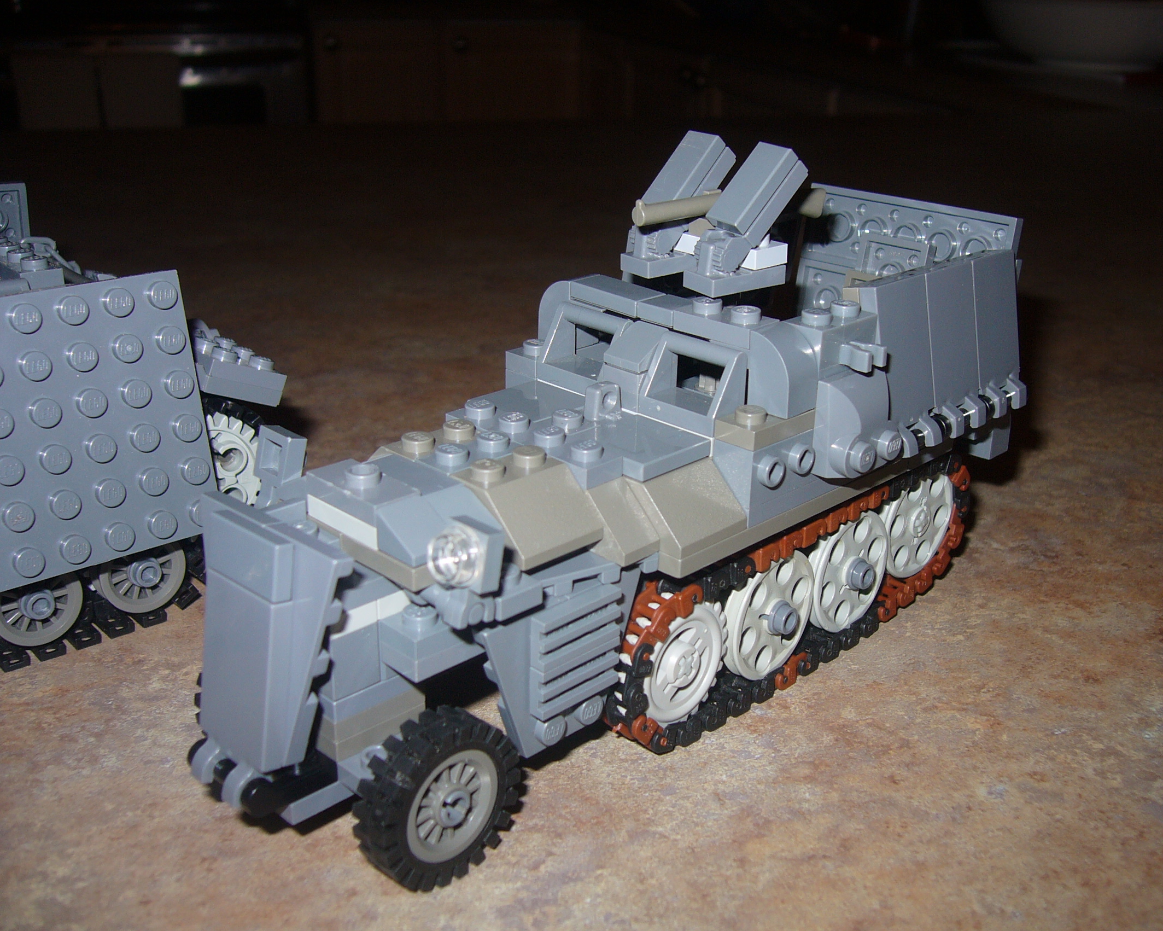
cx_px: 629
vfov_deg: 40.1
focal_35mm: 37
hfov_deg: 49.0
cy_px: 463
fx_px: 1274
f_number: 2.8
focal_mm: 5.8
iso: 64
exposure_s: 1/60
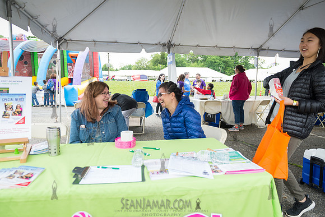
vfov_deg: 53.2
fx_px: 217
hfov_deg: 73.7
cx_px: 162
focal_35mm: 24
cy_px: 108
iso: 200
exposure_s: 1/250
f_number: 4
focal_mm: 24
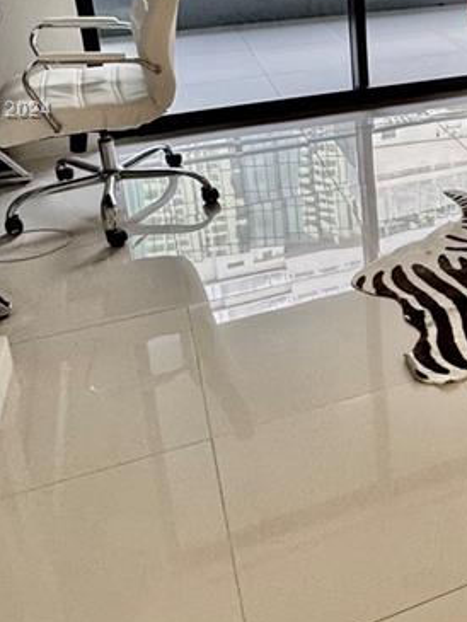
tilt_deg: -19.1
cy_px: 111
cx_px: 506
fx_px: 827
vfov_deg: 39.4
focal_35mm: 46
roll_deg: +0.5
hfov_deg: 28.8
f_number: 2.2
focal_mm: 2.22
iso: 160
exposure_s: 1/120
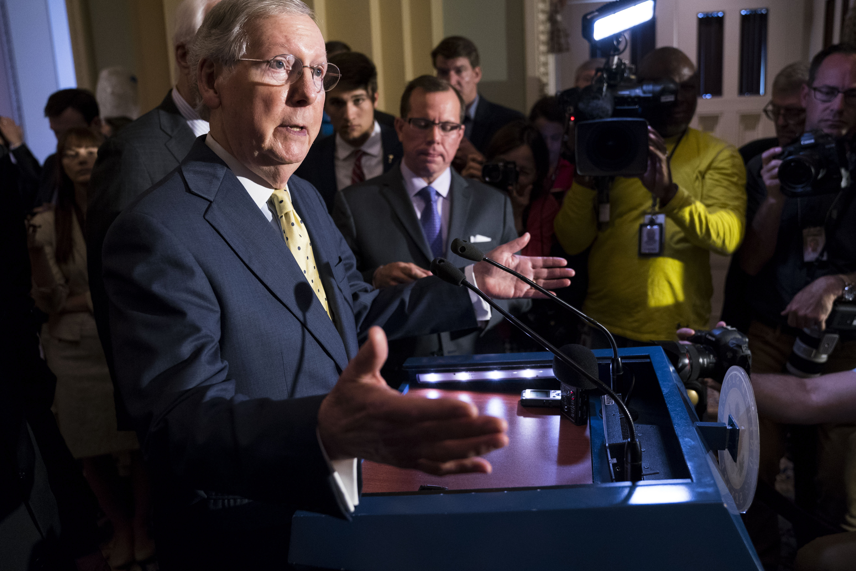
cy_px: 263
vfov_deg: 49.5
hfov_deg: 69.4
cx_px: 427
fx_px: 618
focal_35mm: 26
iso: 3200
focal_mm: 24
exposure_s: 1/250
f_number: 2.8
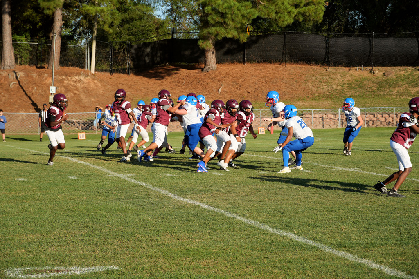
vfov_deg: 15.2
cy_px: 140
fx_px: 1048
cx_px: 210
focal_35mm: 90
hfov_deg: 22.6
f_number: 5.6
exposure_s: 1/500
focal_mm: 60
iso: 100
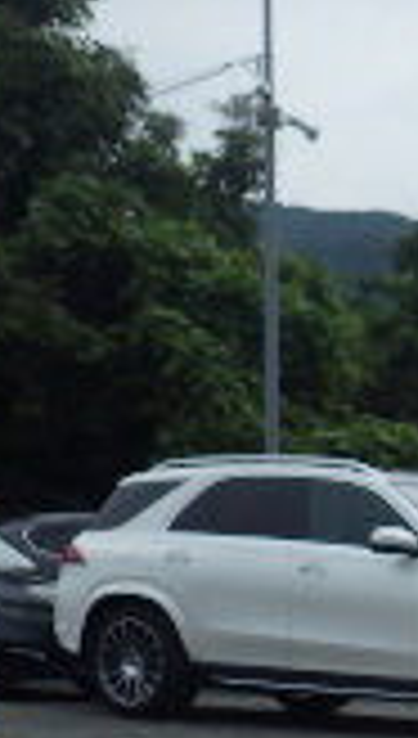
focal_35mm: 106
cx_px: 975
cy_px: 999
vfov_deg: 18.5
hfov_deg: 10.1
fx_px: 2076
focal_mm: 4.5
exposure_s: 1/1000
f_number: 2.8
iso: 125
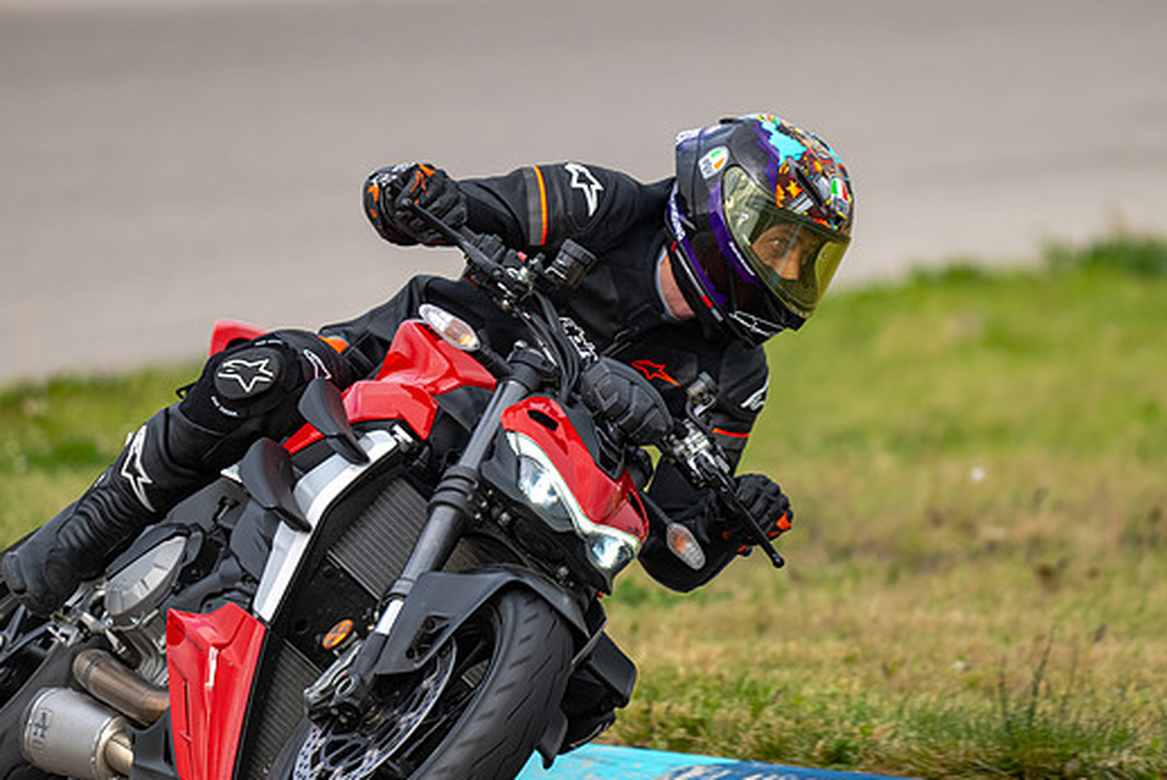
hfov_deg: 3.1
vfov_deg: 2.0
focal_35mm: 672
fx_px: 21795
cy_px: 432
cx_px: 597
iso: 640
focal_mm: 600
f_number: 6.3
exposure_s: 1/1250
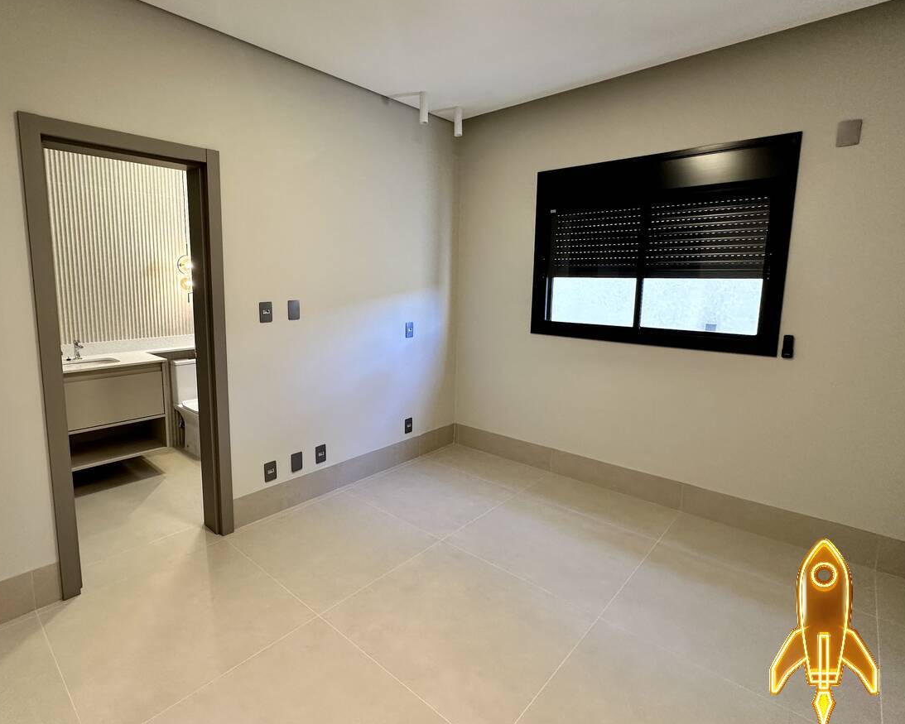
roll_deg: -0.4
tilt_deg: -7.1
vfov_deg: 73.8
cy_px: 344
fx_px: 482
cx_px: 386
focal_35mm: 18
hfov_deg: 85.8
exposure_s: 1/60
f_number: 2.2
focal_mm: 2.22
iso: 160
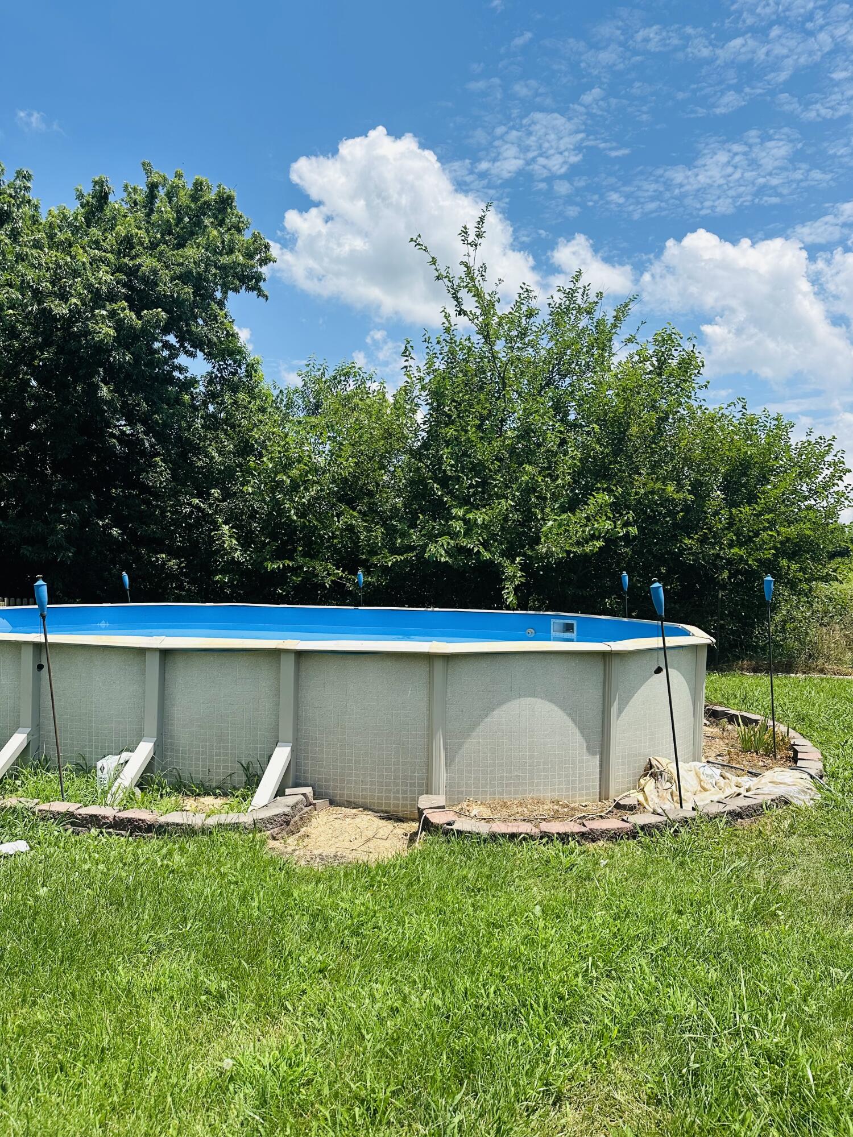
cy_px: 568
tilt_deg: +0.8
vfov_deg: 71.6
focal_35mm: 24
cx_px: 426
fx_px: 789
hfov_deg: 56.8
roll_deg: -0.6
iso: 80
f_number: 1.78
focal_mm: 6.86
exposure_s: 1/4545
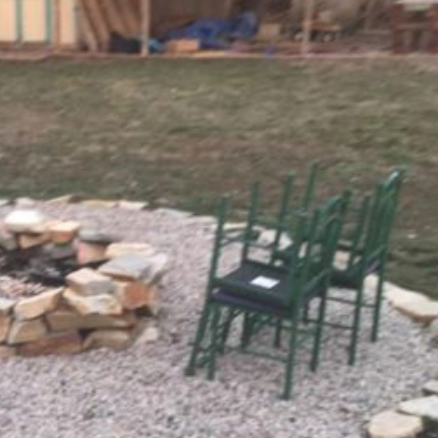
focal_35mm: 65
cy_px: 282
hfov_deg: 25.5
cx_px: 30
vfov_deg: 26.4
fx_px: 930
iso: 32
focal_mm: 4.15
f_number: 2.2
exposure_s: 1/44
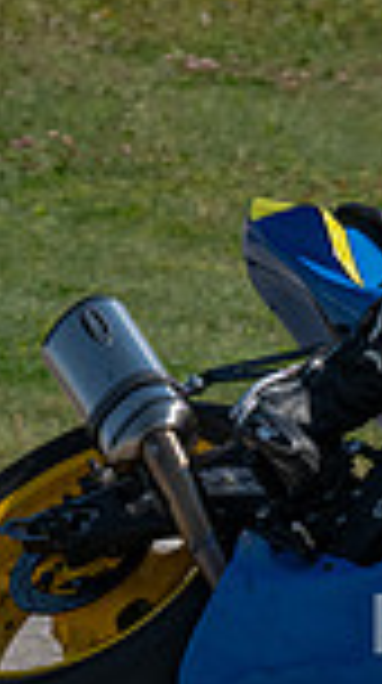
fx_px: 13023
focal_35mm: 720
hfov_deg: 1.7
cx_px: -328
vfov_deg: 3.0
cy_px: 563
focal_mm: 180
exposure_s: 1/1250
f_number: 11
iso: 450
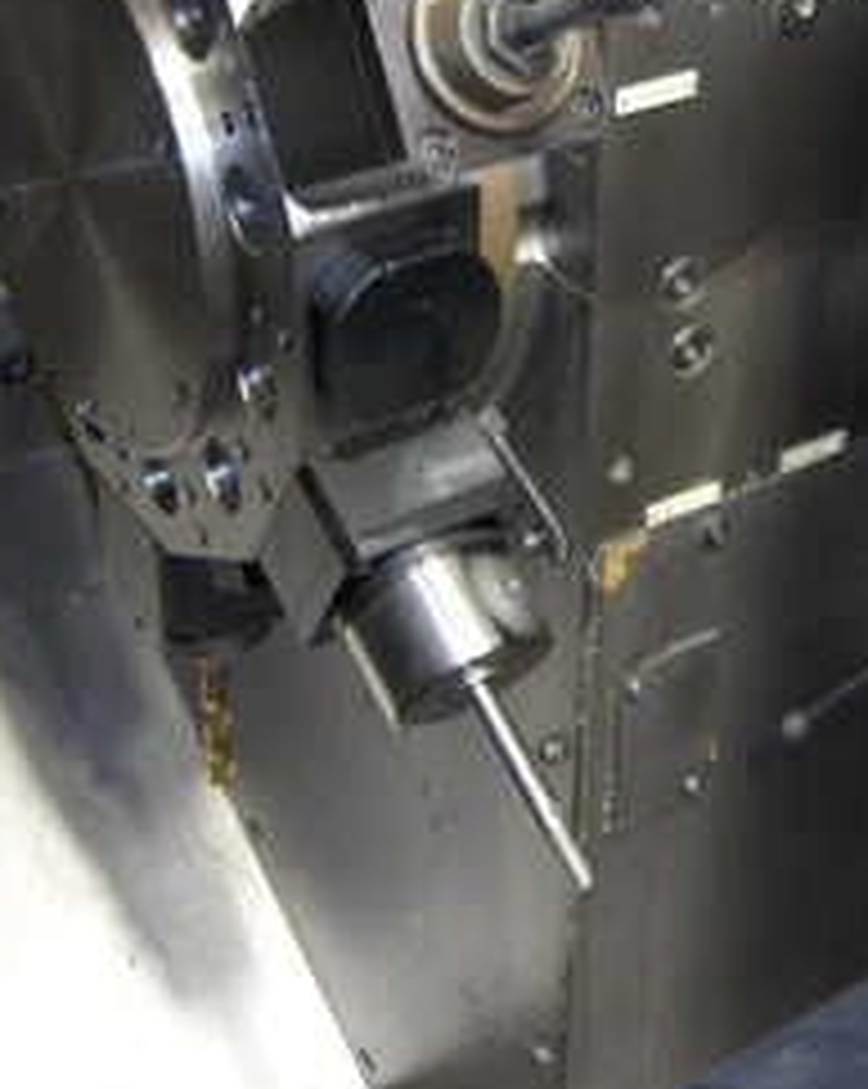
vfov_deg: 29.6
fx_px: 2027
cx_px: 488
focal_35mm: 63
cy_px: 290
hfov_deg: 24.2
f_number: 2.8
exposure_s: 1/2.46
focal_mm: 8
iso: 100
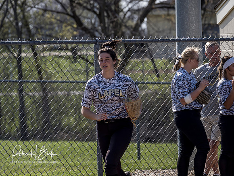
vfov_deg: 3.7
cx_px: 117
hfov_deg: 4.9
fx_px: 2711
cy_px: 88
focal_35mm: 401
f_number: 6.3
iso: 400
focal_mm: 200
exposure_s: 1/1000
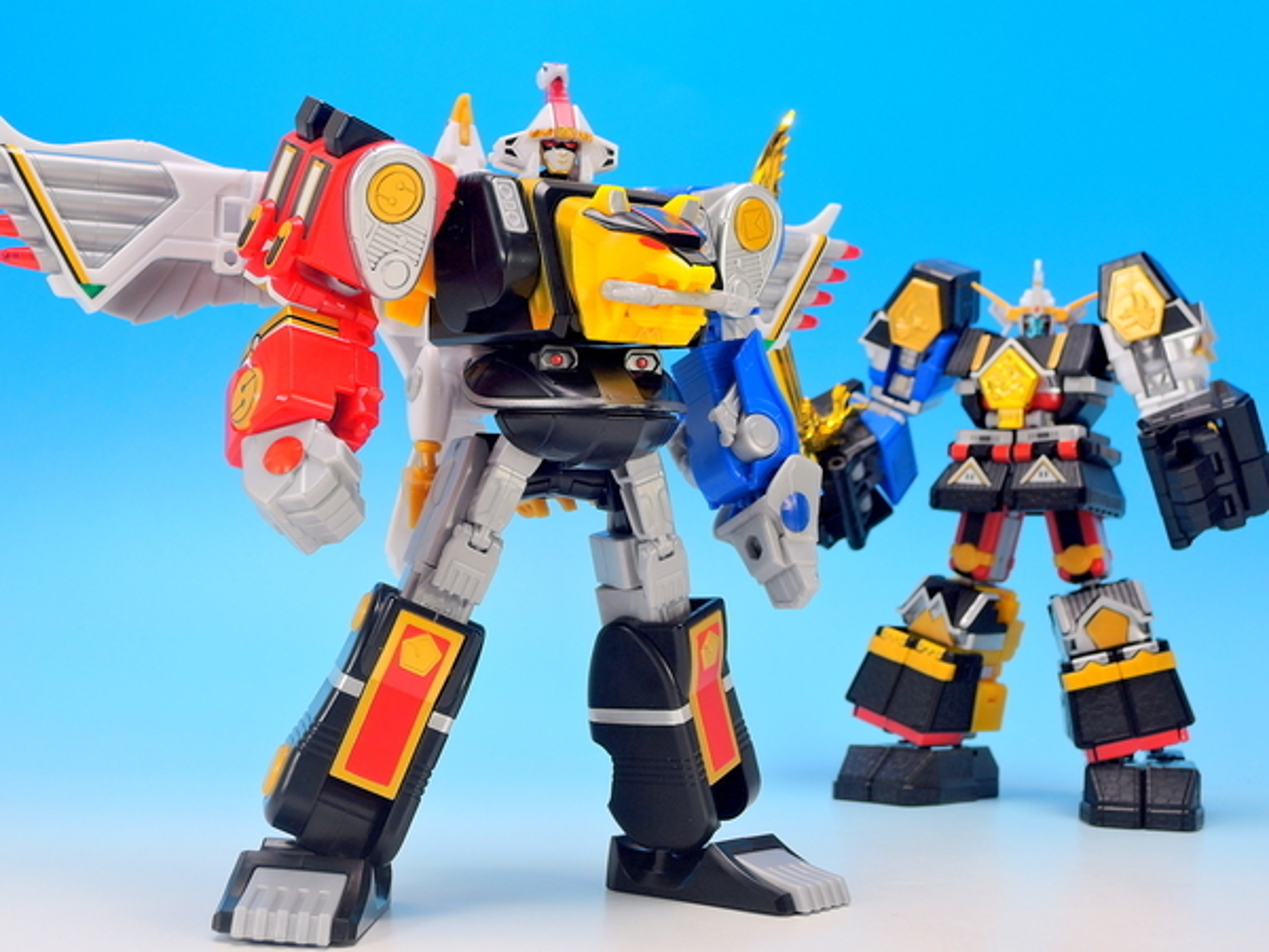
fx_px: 2016
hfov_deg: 34.9
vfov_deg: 26.6
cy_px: 476
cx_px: 634
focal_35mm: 55
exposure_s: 1/1.6
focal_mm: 11.8
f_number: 5.6
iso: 80
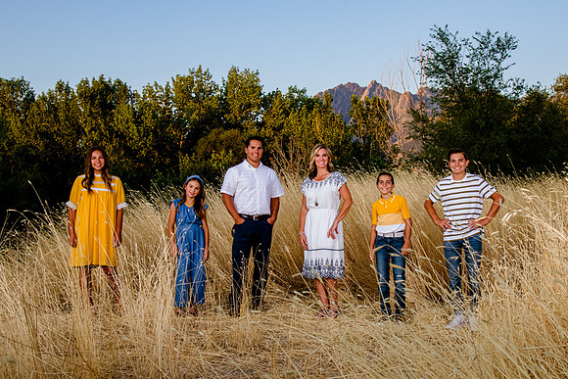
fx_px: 759
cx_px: 316
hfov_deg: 41.0
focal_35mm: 48
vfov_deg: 28.0
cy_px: 214
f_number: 10
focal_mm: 35
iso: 800
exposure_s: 1/250
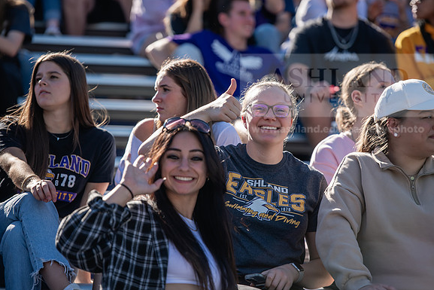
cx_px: 217
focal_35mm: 176
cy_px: 145
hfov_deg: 11.7
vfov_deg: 7.8
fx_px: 2122
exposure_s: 1/400
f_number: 3.5
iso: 50
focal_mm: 175
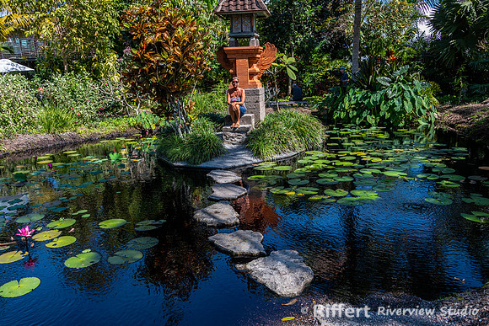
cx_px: 244
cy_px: 163
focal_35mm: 29
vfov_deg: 44.7
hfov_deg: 63.3
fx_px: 397
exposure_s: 1/160
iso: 125
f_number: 8
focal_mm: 28
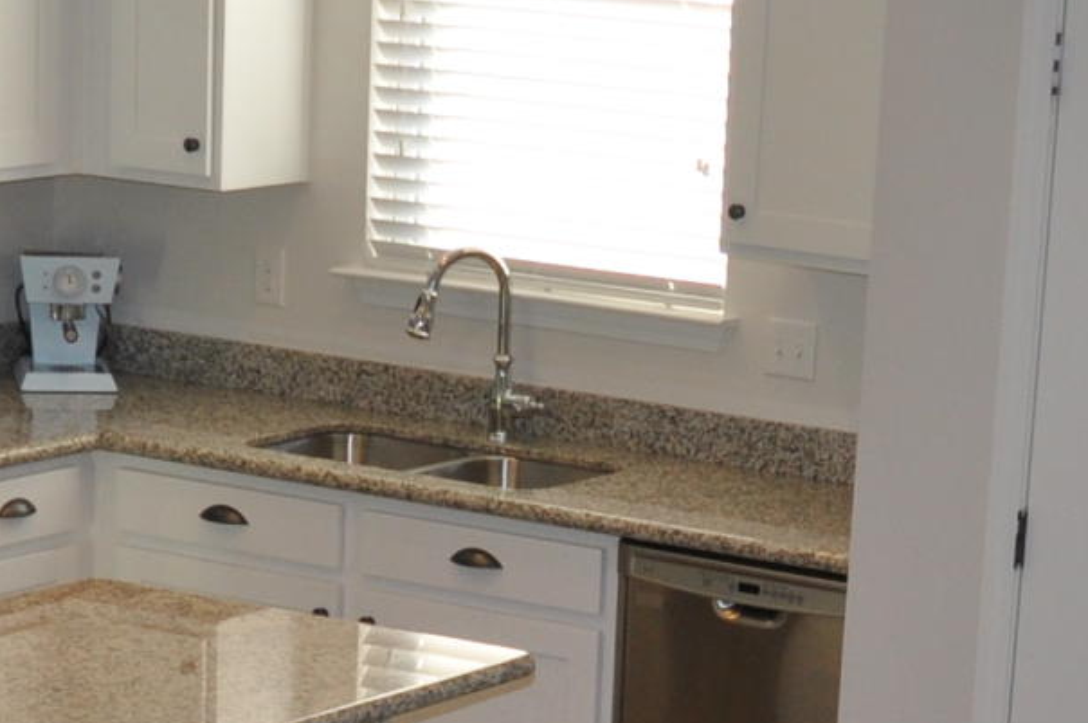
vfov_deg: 9.8
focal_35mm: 134
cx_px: 652
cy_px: 1204
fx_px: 4044
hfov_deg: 15.3
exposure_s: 1/160
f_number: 3.5
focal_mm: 18
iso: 400
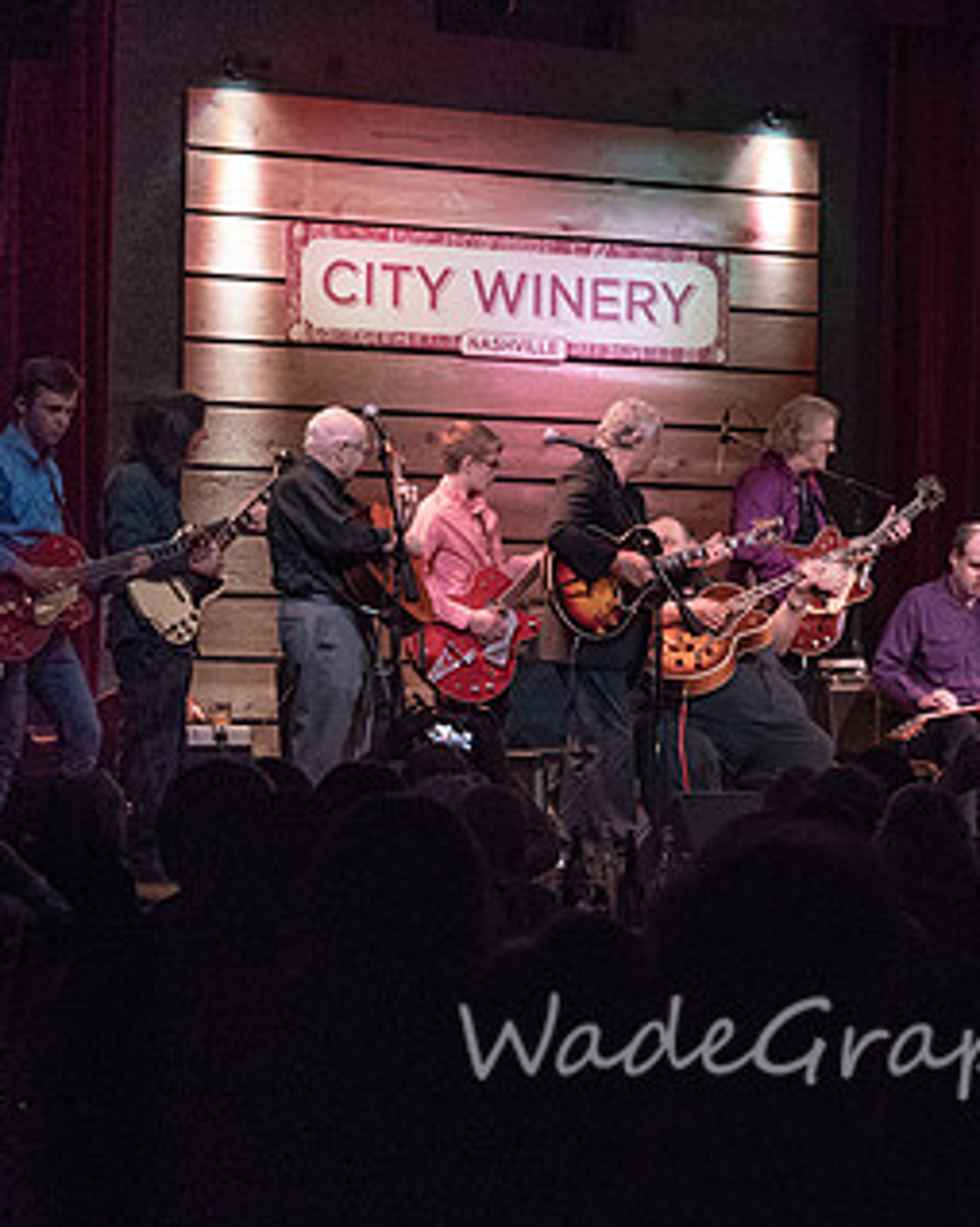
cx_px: 934
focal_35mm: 125
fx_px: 4536
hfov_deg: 12.2
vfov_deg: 15.4
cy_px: 542
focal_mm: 73
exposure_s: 1/160
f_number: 8
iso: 6400
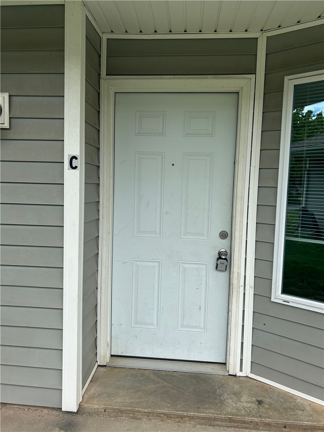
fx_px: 324
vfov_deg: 67.3
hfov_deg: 53.1
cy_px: 216
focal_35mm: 26
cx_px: 162
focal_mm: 5.7
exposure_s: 1/1449
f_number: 1.5
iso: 50
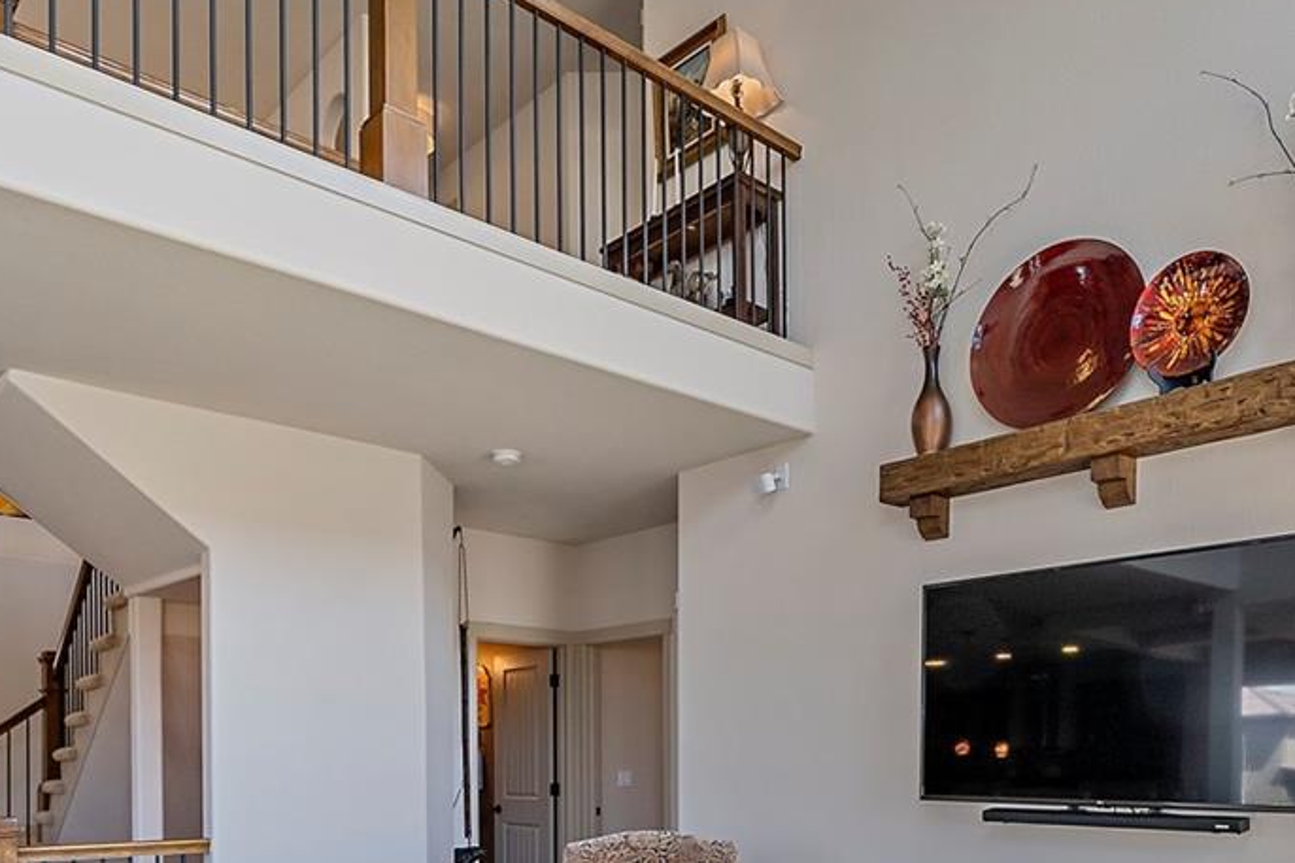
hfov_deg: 65.4
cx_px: 698
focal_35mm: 28
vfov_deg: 42.6
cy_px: 774
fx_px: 1007
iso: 100
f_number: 7.1
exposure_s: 1/30
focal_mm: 12
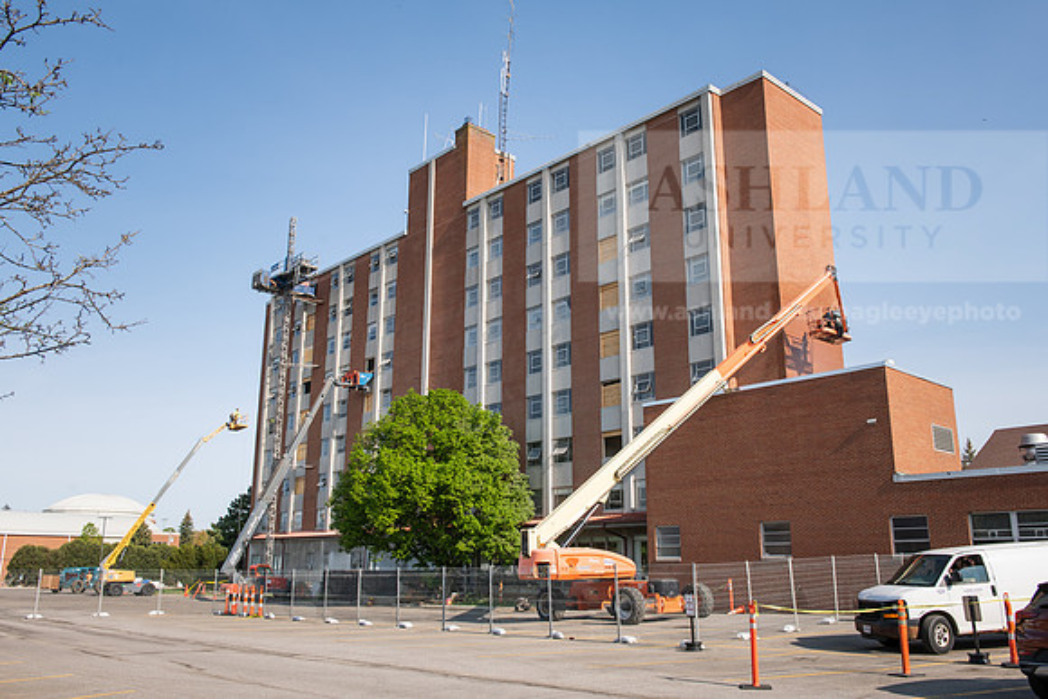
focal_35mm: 31
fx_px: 903
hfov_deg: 60.3
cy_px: 350
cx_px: 524
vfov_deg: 42.3
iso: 200
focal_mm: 31
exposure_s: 1/400
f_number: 8
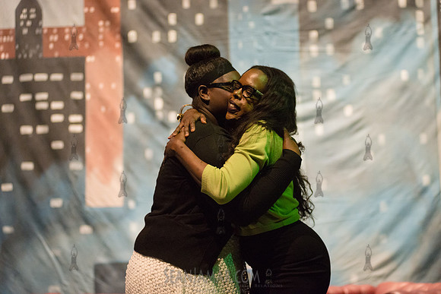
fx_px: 980
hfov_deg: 25.4
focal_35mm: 80
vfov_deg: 17.1
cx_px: 220
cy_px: 147
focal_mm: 80
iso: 4000
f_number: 2.8
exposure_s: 1/250
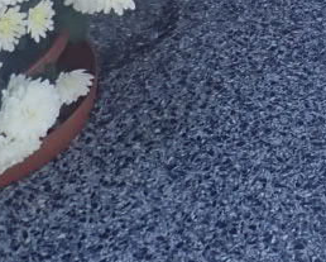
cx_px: 433
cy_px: -185
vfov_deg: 11.9
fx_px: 1169
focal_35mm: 121
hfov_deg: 15.1
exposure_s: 1/320
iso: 100
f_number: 2.8
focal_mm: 4.5
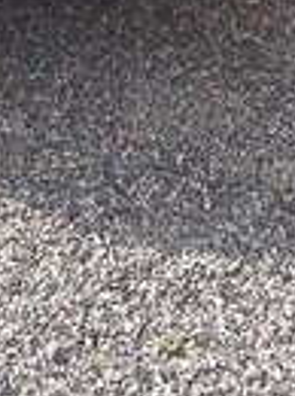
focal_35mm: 107
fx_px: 1220
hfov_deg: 13.6
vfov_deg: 16.4
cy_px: -238
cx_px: 9
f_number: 1.9
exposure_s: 1/405
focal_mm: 3.7
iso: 40
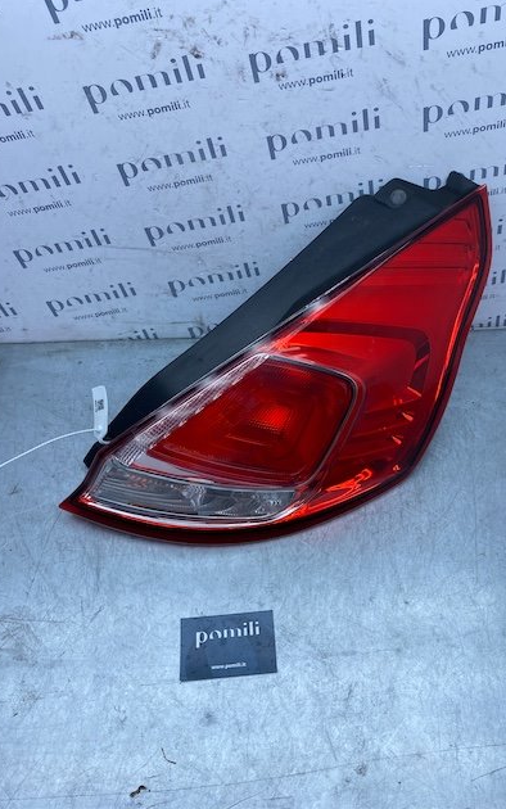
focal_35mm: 28
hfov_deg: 44.4
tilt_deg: -53.4
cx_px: 290
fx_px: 618
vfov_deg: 66.5
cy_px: 399
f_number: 1.8
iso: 32
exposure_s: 1/1170
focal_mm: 4.25
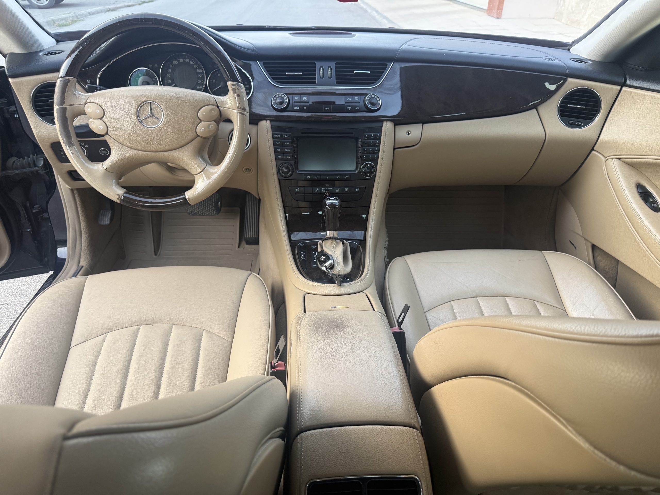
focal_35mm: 24
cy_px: 248
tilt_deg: -31.3
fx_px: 458
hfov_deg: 71.6
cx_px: 330
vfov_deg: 56.8
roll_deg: -0.6
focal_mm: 6.76
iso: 200
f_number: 1.78
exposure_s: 1/113
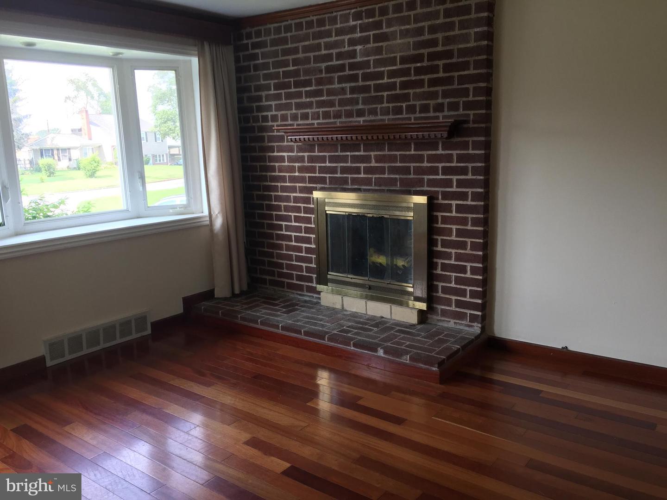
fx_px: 559
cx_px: 334
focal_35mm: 29
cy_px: 250
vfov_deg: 48.2
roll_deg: +1.7
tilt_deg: -9.8
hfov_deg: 61.7
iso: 40
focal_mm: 4.15
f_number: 2.2
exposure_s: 1/60
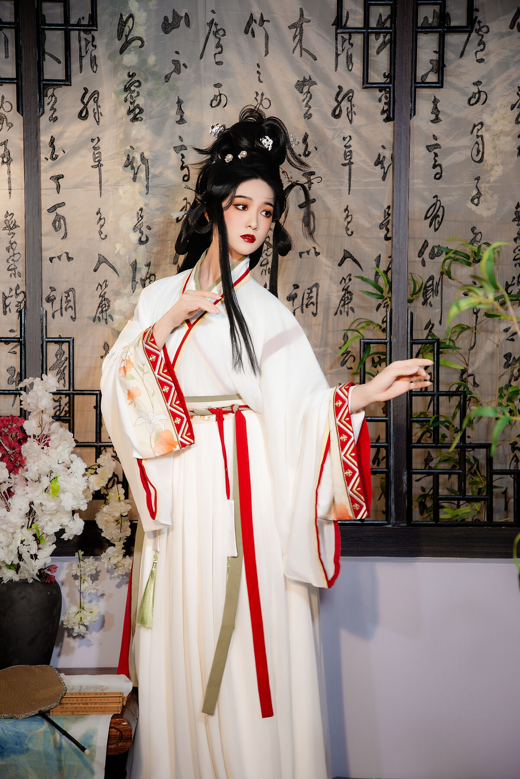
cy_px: 390
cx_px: 260
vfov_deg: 29.2
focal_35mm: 69
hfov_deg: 19.7
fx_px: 1495
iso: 320
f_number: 4
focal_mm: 70
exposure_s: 1/125
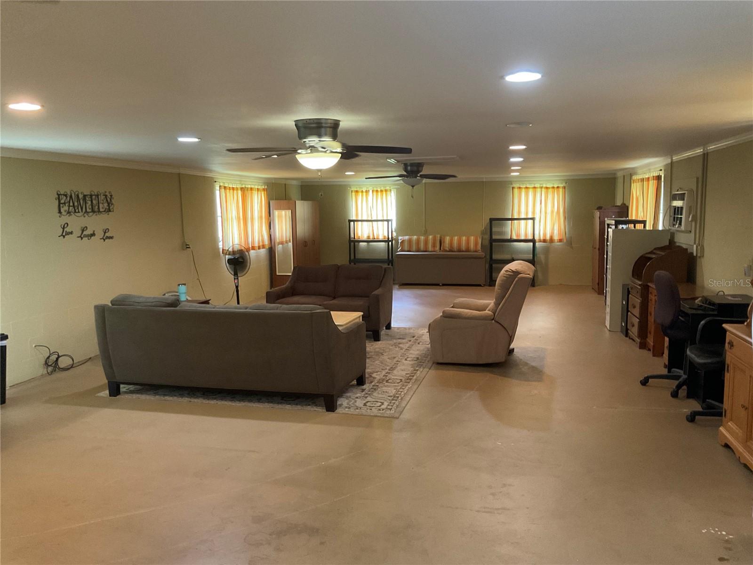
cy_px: 282
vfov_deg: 48.2
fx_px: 631
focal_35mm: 29
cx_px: 376
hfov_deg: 61.7
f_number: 1.8
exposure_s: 1/60
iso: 250
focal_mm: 3
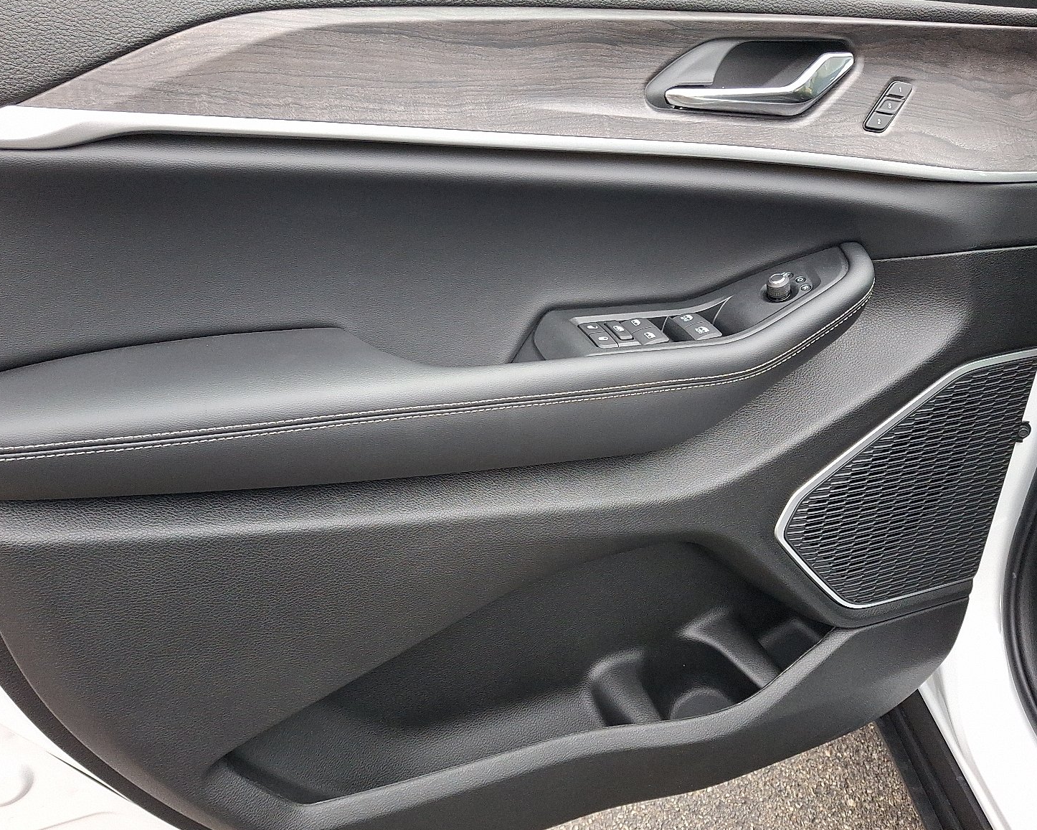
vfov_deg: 53.2
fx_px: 829
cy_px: 404
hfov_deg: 64.1
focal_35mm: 27
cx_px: 510
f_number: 1.8
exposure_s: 1/120
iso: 178
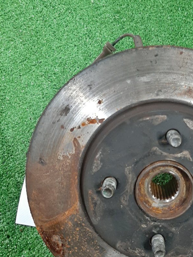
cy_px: 148
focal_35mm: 47
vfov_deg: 40.3
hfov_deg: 29.6
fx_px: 350
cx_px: 172
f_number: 1.7
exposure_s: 1/25
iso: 173
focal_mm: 3.93
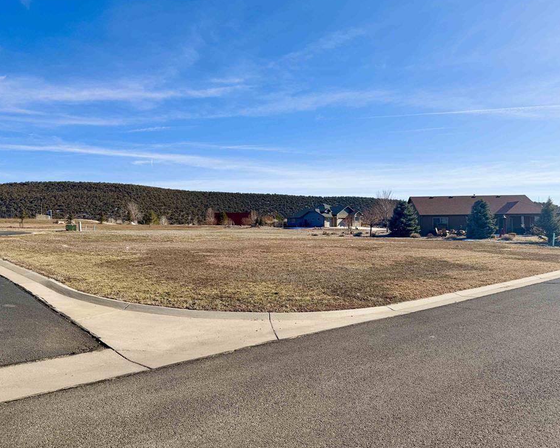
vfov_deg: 54.9
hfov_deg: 66.0
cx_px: 288
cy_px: 224
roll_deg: +0.5
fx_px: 431
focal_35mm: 26
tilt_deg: +0.5
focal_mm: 6.76
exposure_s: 1/6711
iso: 80
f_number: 1.78
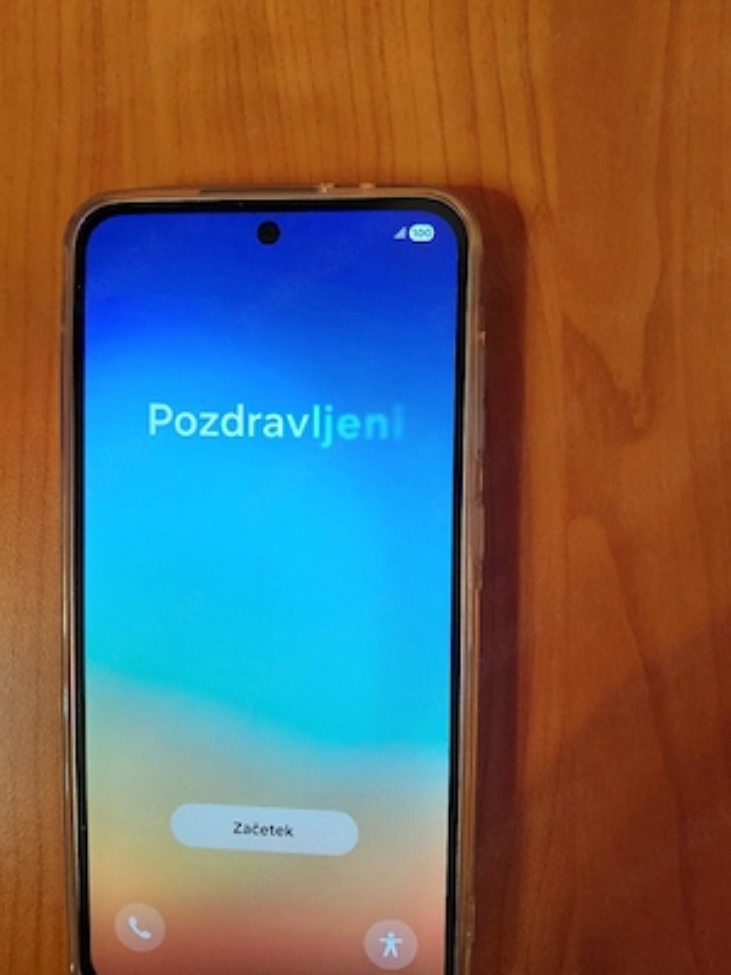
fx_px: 704
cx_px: 366
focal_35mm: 25
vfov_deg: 69.4
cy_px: 488
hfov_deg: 54.9
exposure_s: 1/60.2
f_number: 1.8
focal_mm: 4.69
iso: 200
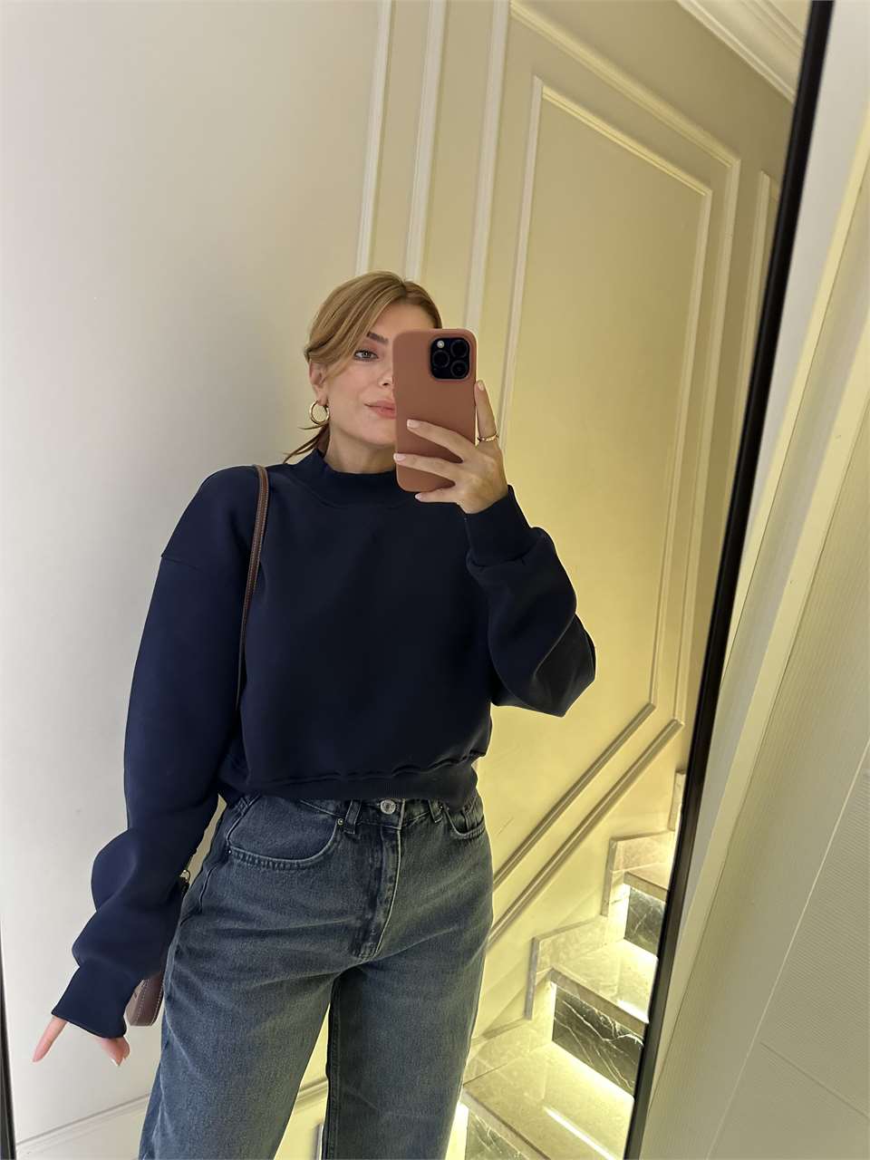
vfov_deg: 71.6
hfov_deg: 56.8
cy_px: 580
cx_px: 435
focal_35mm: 24
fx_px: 804
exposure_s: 1/60
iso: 500
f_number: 1.78
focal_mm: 6.86
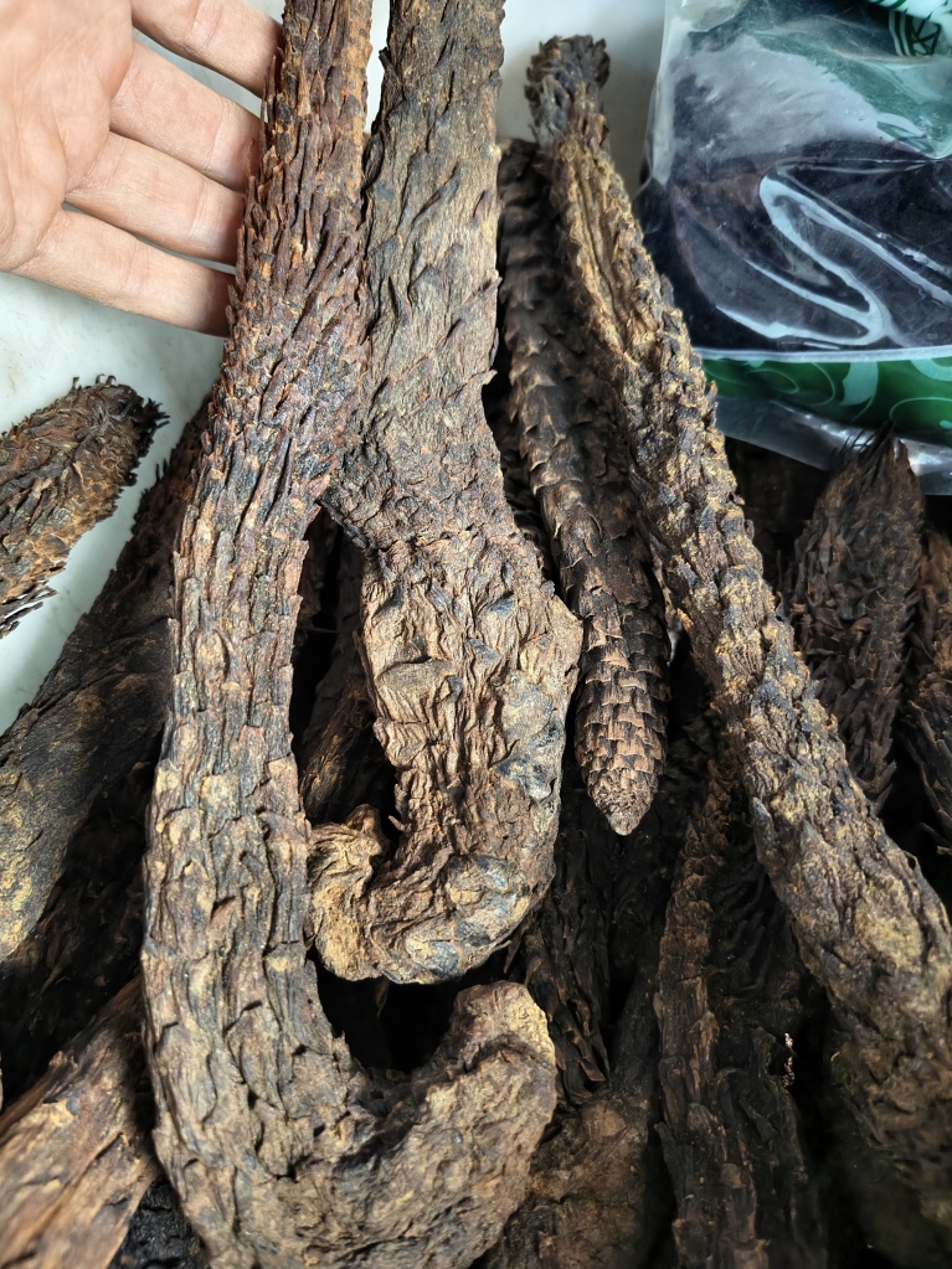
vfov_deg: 71.6
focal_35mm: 24
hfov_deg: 56.8
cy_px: 625
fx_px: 880
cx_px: 460
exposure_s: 1/33.3
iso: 1259
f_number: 1.88
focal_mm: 5.56
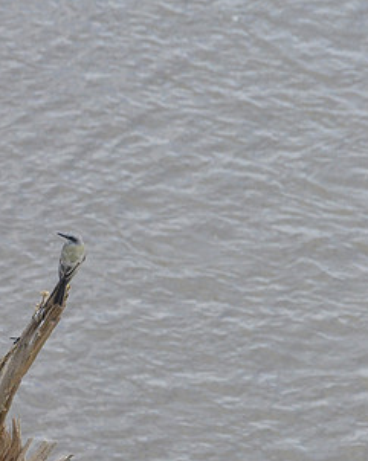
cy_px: 282
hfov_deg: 2.3
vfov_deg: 2.9
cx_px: 84
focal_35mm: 675
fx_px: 9204
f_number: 11
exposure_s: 1/2000
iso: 4000
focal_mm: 250
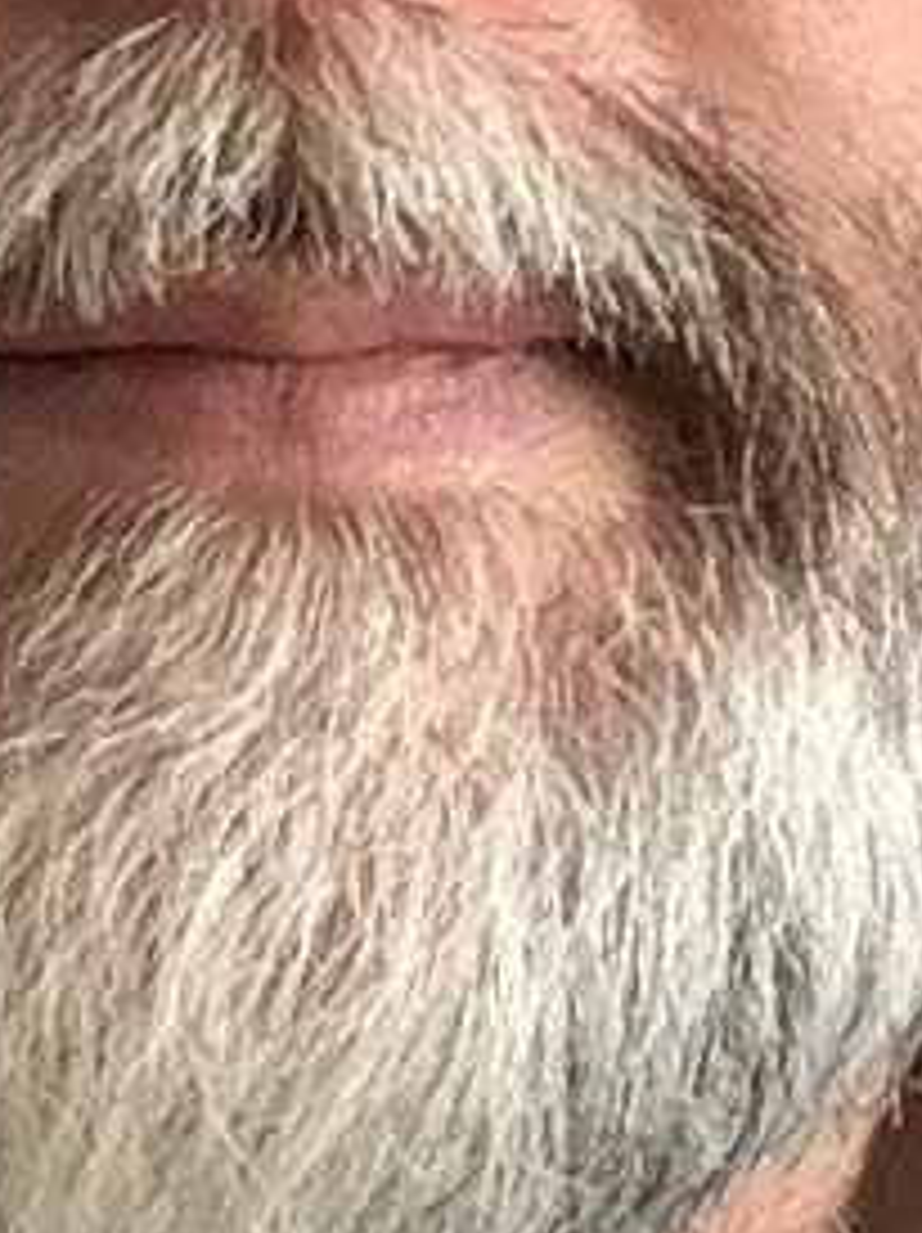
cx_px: 441
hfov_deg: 10.2
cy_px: -90
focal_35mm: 145
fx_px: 5157
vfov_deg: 13.4
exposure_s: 1/33
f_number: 2.4
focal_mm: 2.15
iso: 100
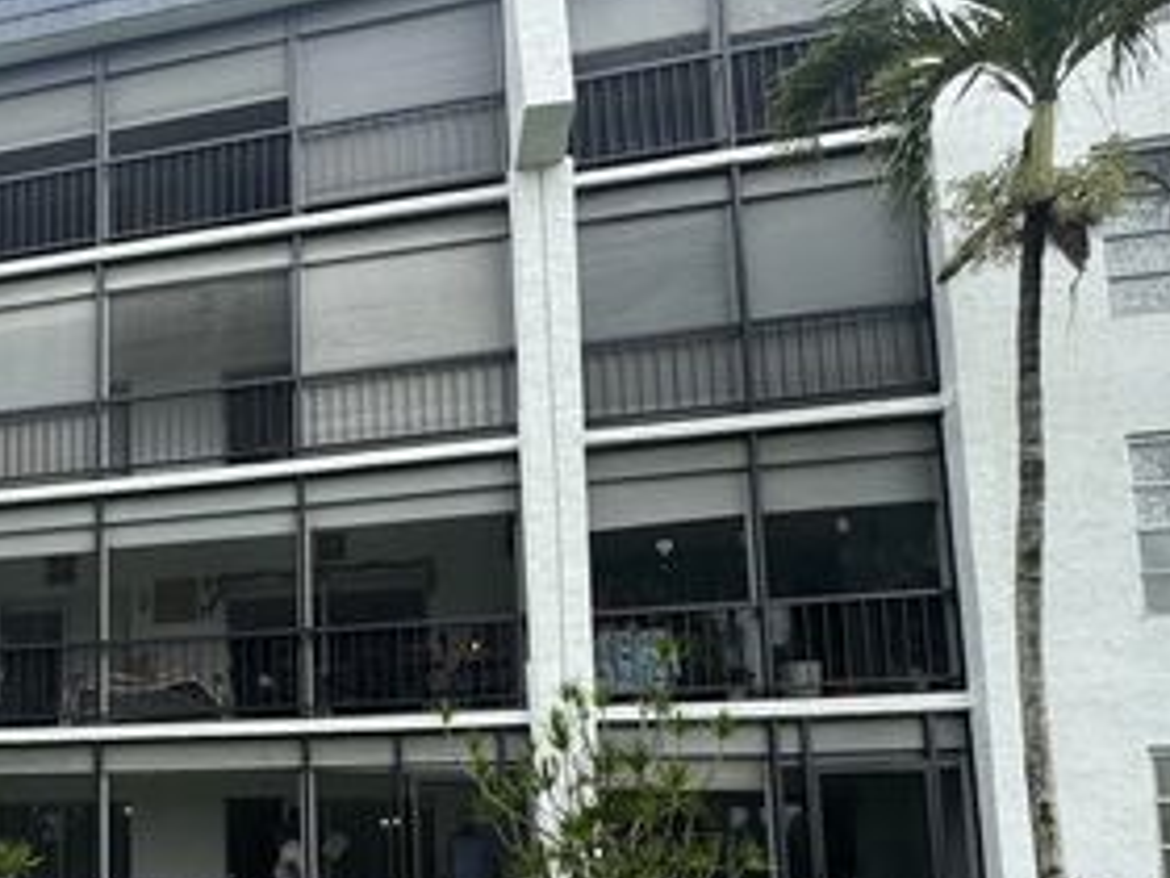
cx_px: 121
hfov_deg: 50.5
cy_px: 773
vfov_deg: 41.1
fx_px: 1082
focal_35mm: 32
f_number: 2.2
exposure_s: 1/418
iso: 40
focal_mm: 2.22
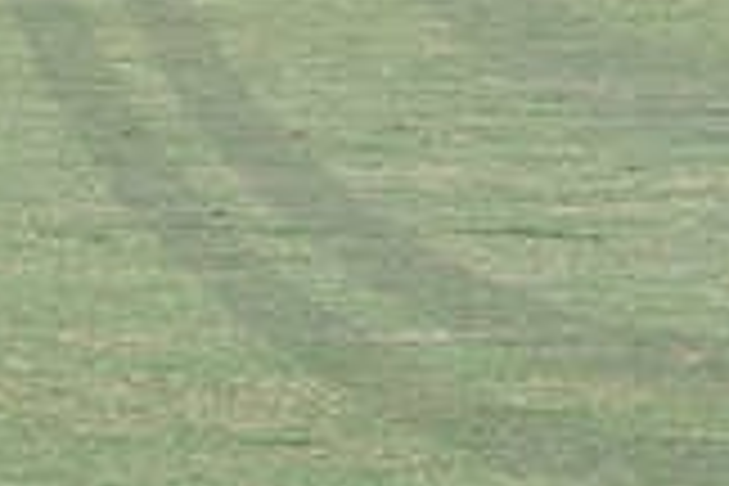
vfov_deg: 2.9
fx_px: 9618
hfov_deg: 4.3
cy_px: -295
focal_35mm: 475
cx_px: 127
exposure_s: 1/250
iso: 640
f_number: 4.5
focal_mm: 90
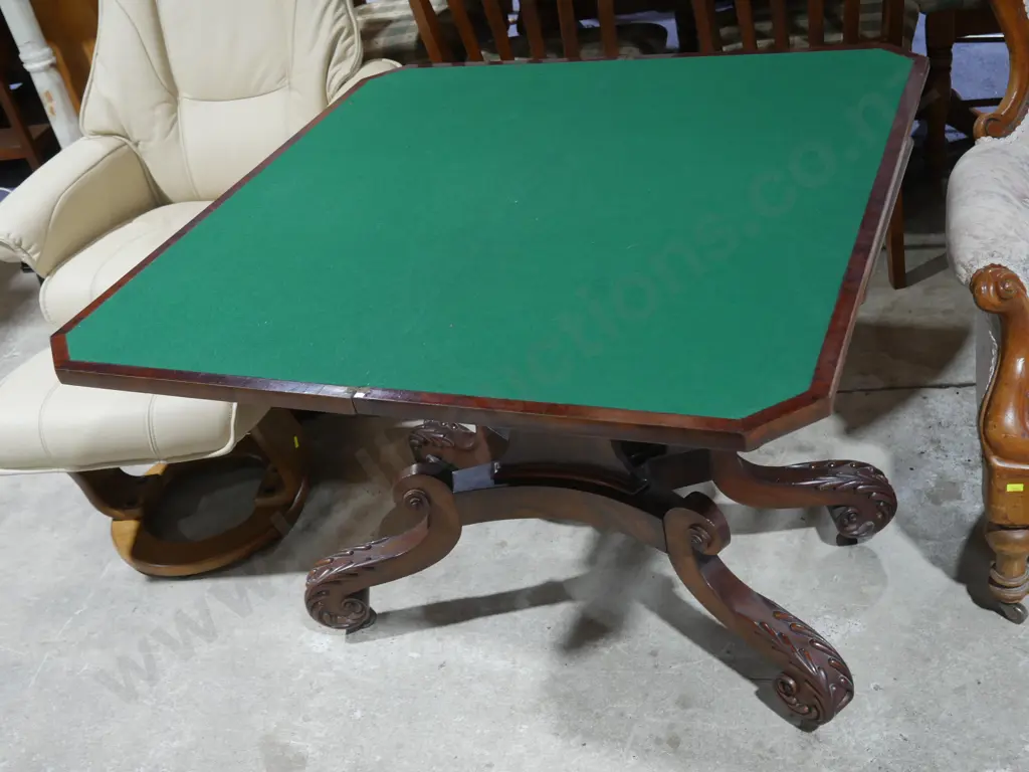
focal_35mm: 40
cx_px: 514
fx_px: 1189
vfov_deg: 36.0
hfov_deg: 46.8
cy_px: 386
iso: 800
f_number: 4.5
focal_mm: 20
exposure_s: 1/60
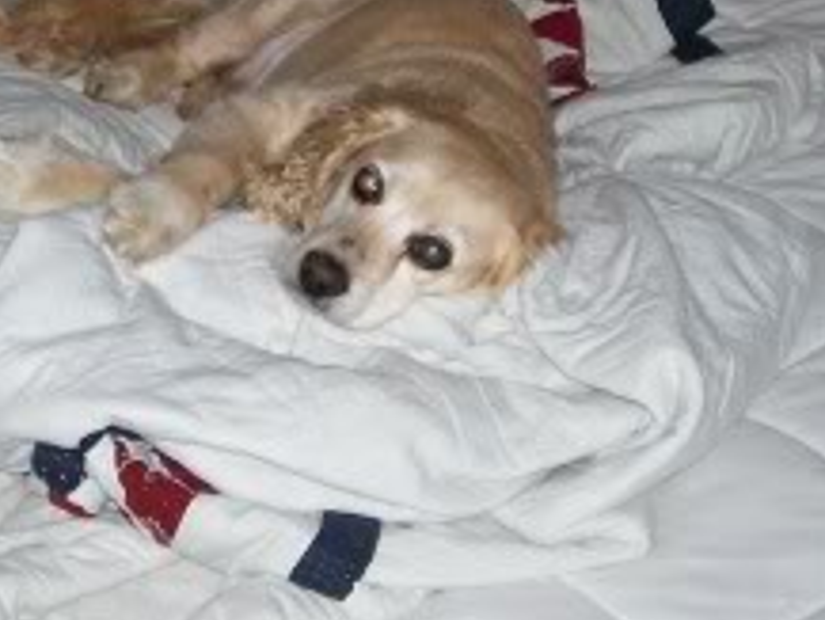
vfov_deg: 14.9
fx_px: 2361
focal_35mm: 99
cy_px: 164
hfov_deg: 19.7
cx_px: 262
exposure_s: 1/68.5
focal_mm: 7
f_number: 2.9
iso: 80
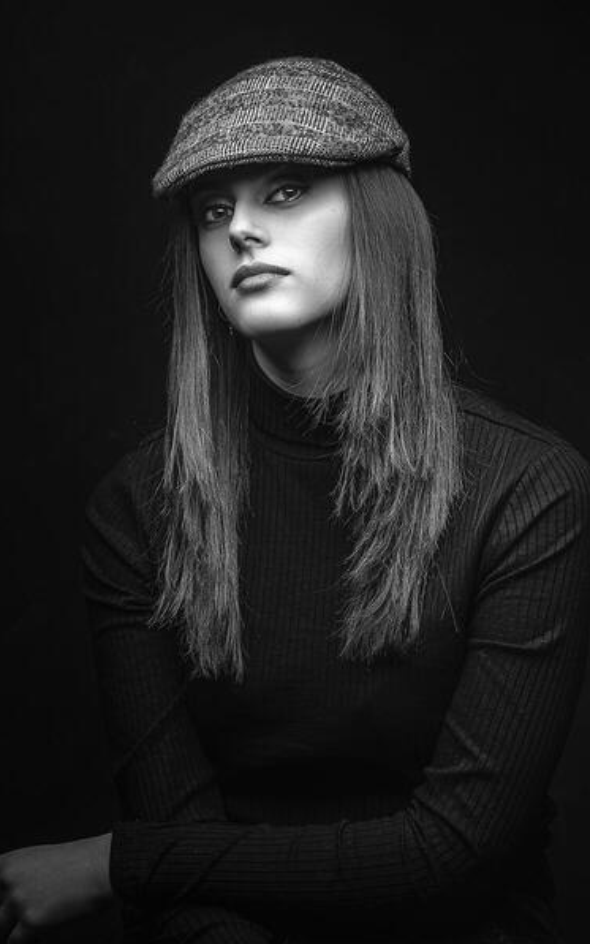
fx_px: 2239
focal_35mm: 87
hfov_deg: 15.0
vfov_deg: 23.8
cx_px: 313
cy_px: 473
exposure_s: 1/200
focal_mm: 85
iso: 100
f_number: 11
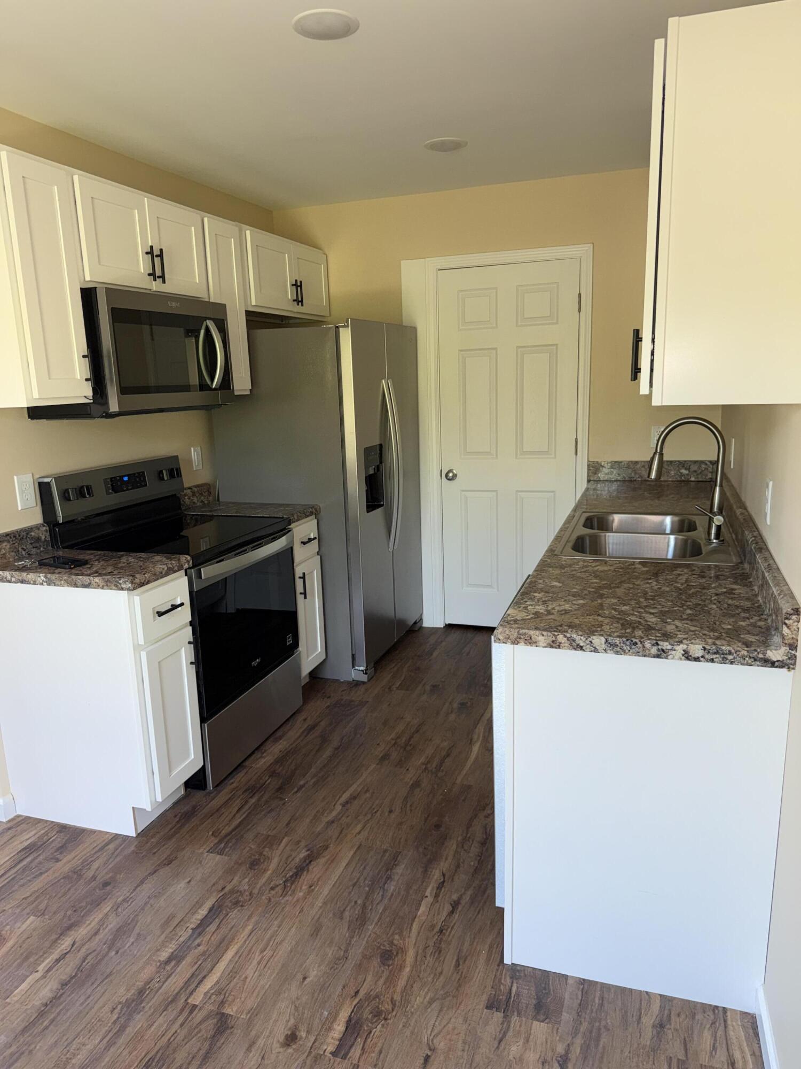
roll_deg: +1.5
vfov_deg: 71.6
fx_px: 740
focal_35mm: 24
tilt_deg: -11.7
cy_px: 534
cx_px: 400
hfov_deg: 56.8
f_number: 1.78
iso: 80
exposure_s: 1/52
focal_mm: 6.76
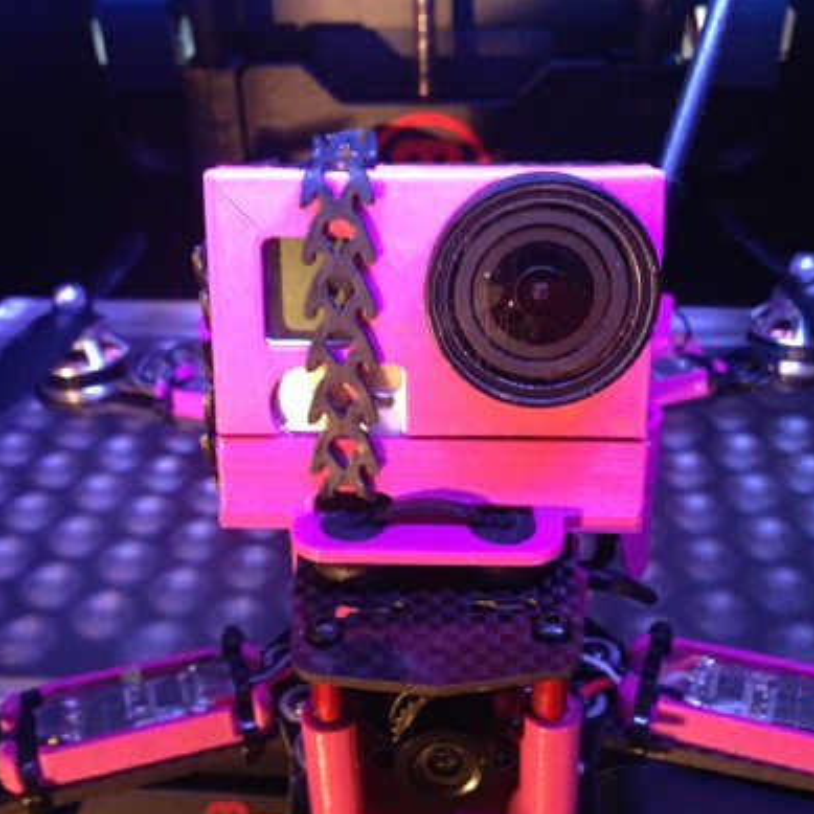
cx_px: 388
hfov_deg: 41.8
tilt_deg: -34.7
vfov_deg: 41.9
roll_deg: +3.4
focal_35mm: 40
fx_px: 1064
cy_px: 416
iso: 320
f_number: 2.4
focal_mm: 4.12
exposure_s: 1/20
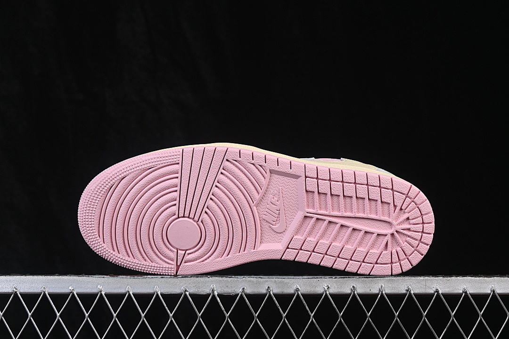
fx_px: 1060
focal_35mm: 75
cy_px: 170
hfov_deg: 27.0
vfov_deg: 18.2
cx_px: 254
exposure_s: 1/80
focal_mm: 50
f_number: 8
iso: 160
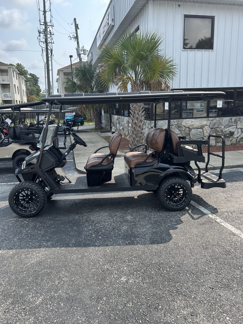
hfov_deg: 53.1
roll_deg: +2.0
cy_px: 162
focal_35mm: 26
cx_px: 122
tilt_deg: -11.6
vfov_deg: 67.3
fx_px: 243
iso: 50
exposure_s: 1/1597
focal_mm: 5.7
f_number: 1.5
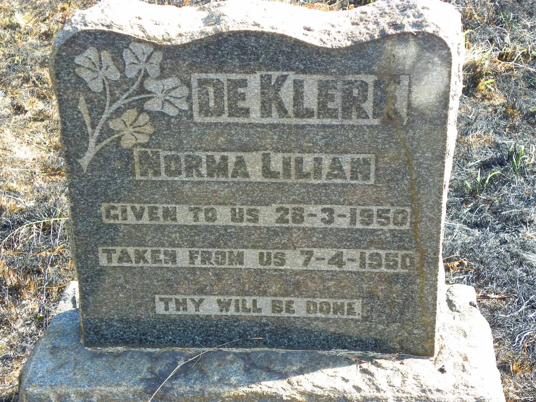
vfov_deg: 19.6
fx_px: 1161
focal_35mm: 75
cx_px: 268
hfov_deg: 26.0
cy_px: 201
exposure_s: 1/60
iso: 64
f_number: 4
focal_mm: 13.4
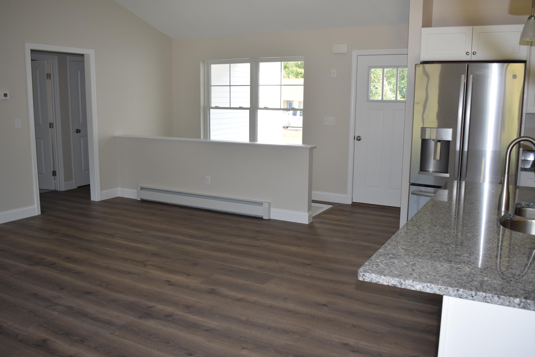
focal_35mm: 32
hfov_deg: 59.5
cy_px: 178
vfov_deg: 41.7
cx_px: 268
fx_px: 468
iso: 450
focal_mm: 21
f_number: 5.6
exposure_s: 1/125
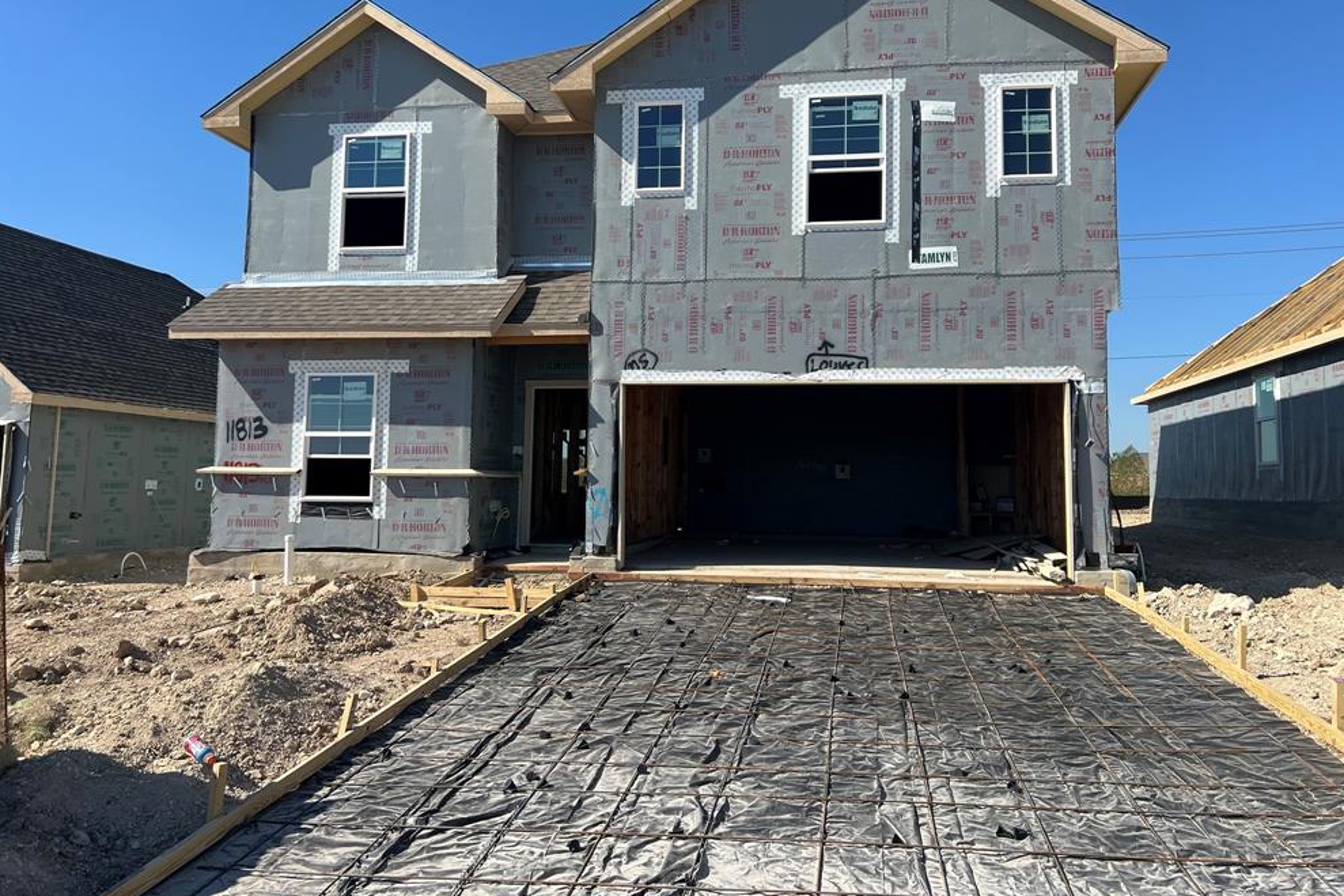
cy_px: 383
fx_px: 1045
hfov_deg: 65.5
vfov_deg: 46.3
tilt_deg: +5.1
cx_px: 684
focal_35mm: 28
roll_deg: -0.7
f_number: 1.5
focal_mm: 5.7
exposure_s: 1/4274
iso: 50
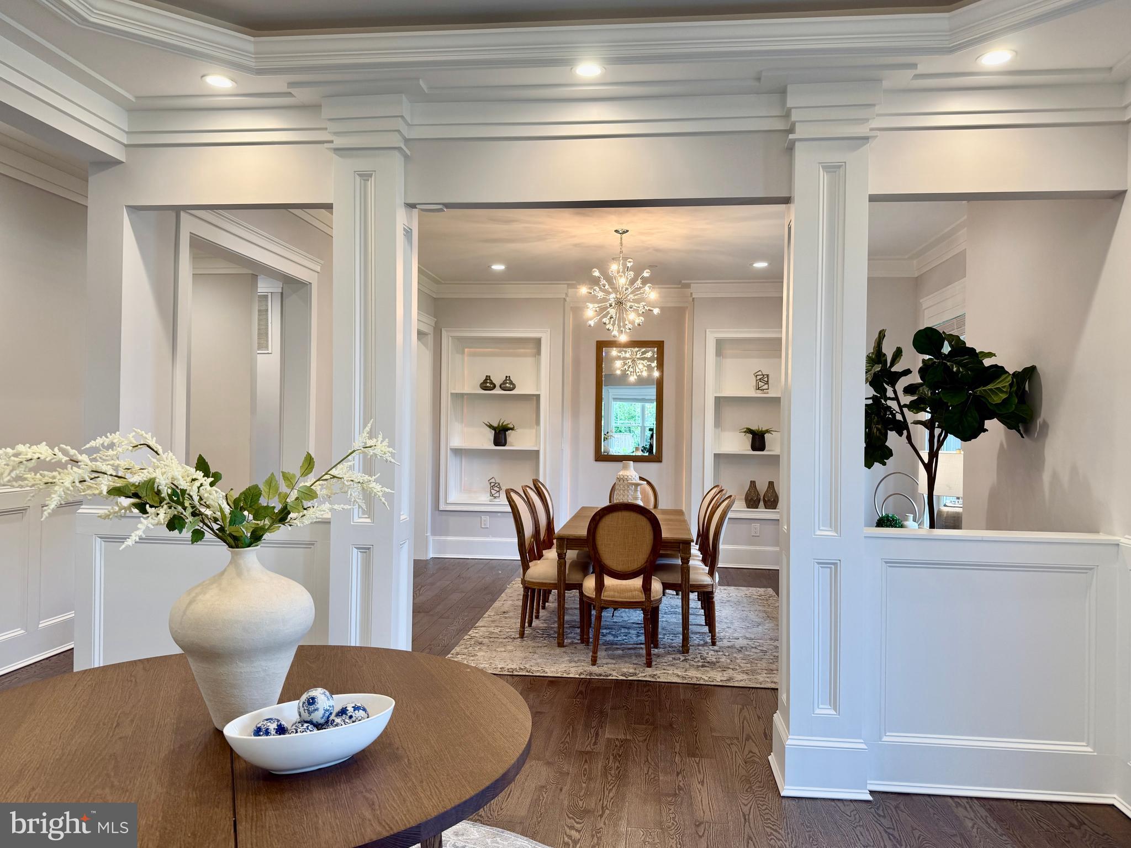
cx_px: 566
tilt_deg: -0.1
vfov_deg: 56.8
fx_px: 784
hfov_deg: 71.6
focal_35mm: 24
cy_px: 424
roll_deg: -2.0
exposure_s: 1/120
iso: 100
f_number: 1.78
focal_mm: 6.76
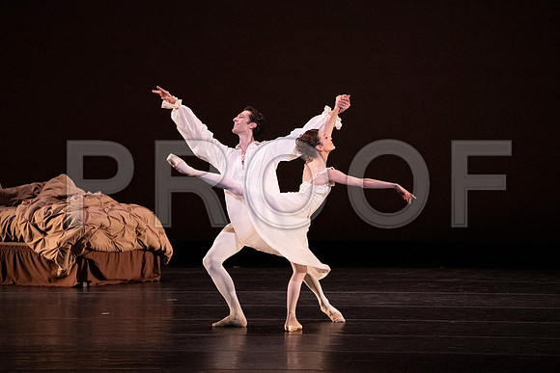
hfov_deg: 6.4
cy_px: 186
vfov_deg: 4.2
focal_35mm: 324
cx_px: 280
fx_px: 5041
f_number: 5.6
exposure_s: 1/400
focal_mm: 324
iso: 20000
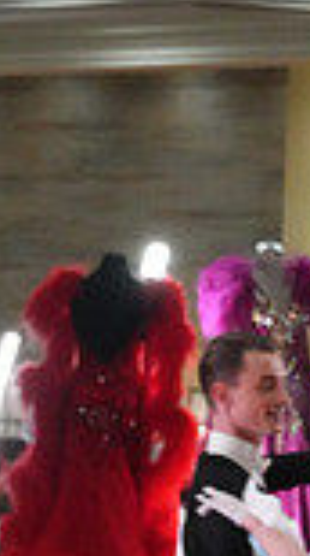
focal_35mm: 641
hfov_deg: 1.9
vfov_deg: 3.4
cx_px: 600
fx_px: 9419
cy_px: 1004
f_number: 11
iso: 10000
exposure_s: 1/200
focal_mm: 162
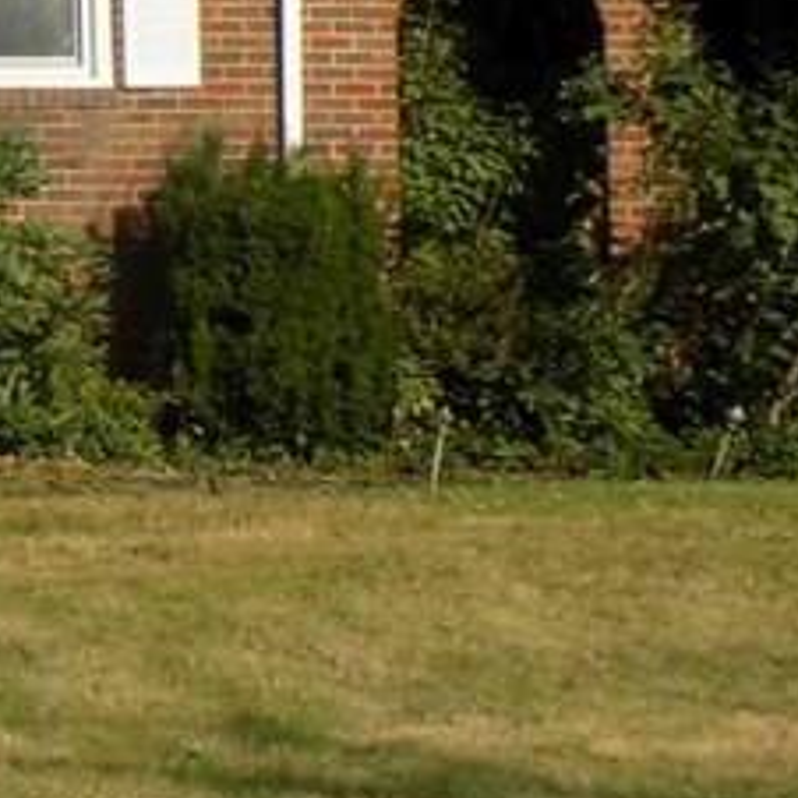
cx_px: -597
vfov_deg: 7.4
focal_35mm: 236
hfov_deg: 7.2
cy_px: 141
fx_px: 6155
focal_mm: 10.5
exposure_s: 1/640
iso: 80
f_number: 4
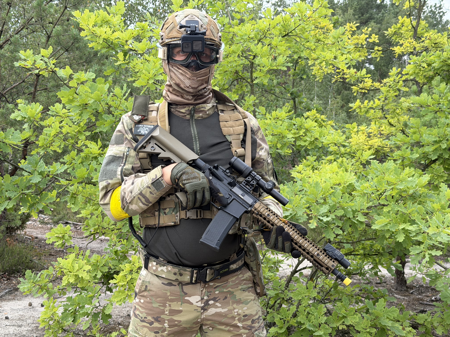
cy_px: 168
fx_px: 624
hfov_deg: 39.7
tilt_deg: -7.3
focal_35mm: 48
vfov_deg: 30.3
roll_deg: -1.2
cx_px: 225
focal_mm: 6.76
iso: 64
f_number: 1.78
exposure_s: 1/652
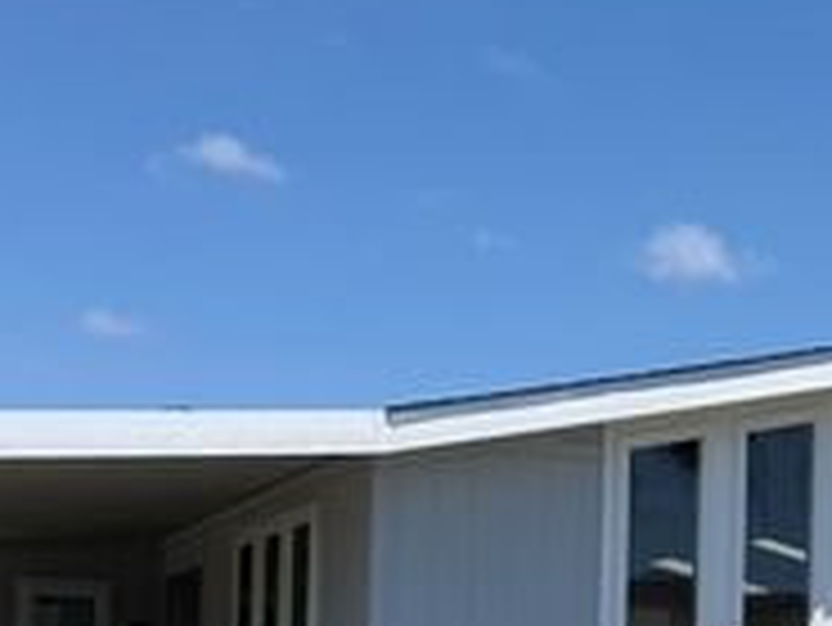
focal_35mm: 83
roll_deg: -0.9
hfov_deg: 23.1
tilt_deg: +3.3
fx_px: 1996
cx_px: 706
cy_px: 658
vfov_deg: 17.3
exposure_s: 1/5714
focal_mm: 6.76
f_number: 1.78
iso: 80
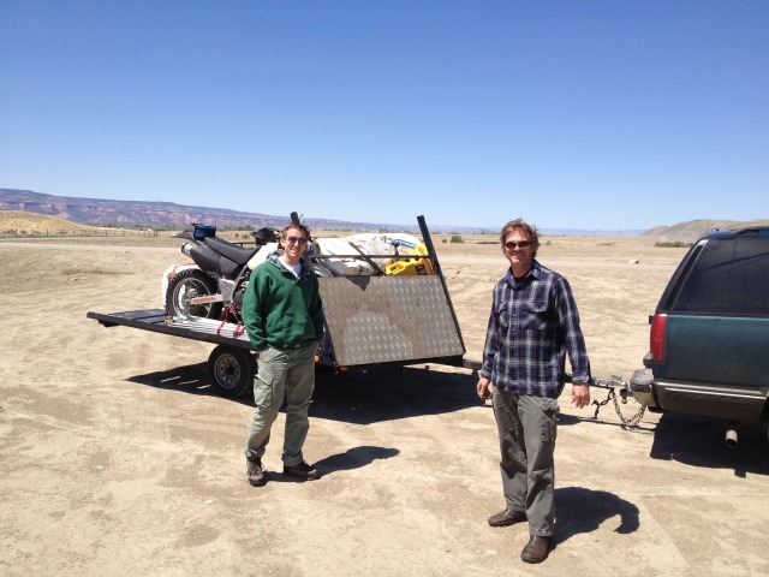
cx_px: 384
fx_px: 778
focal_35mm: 35
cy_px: 288
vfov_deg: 40.7
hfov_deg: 52.6
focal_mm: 4.28
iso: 50
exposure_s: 1/2045
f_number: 2.4
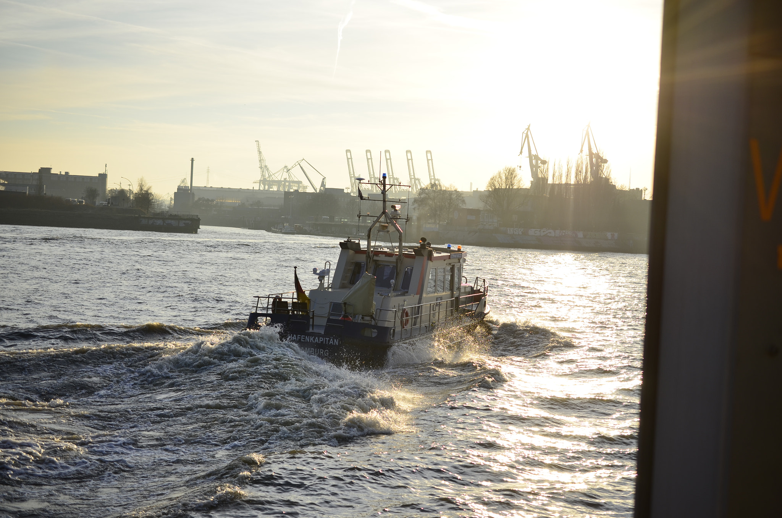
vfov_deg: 22.5
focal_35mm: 60
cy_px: 259
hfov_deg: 33.5
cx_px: 391
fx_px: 1300
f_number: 2.8
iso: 100
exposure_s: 1/2000
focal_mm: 40
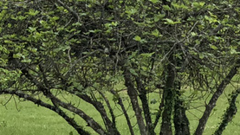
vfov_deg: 4.8
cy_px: -203
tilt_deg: -1.3
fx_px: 1560
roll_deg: +0.3
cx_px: -53
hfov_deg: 8.7
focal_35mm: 245
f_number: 2.4
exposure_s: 1/906
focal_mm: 6
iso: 16
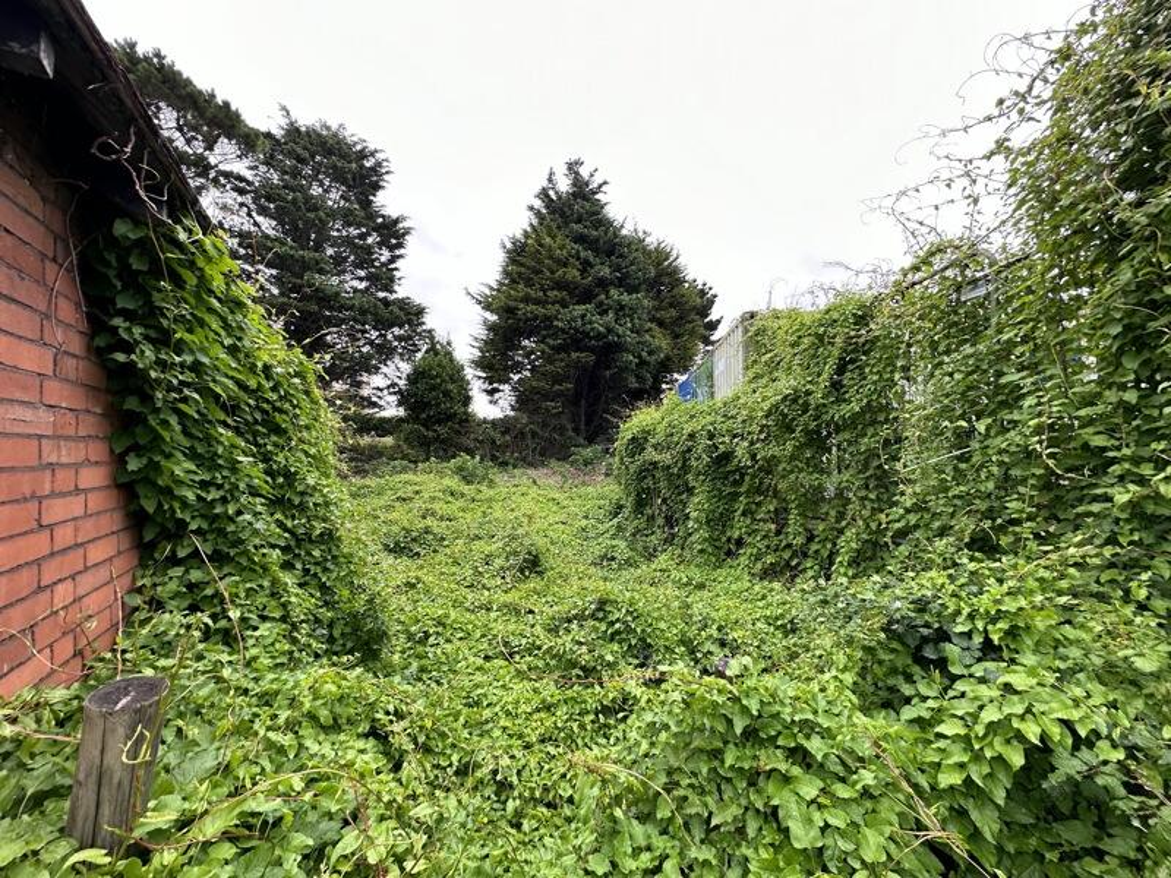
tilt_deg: -0.3
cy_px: 439
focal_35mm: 14
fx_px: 474
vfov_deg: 85.7
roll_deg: +1.1
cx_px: 586
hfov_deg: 102.1
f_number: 2.2
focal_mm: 2.22
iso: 40
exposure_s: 1/99
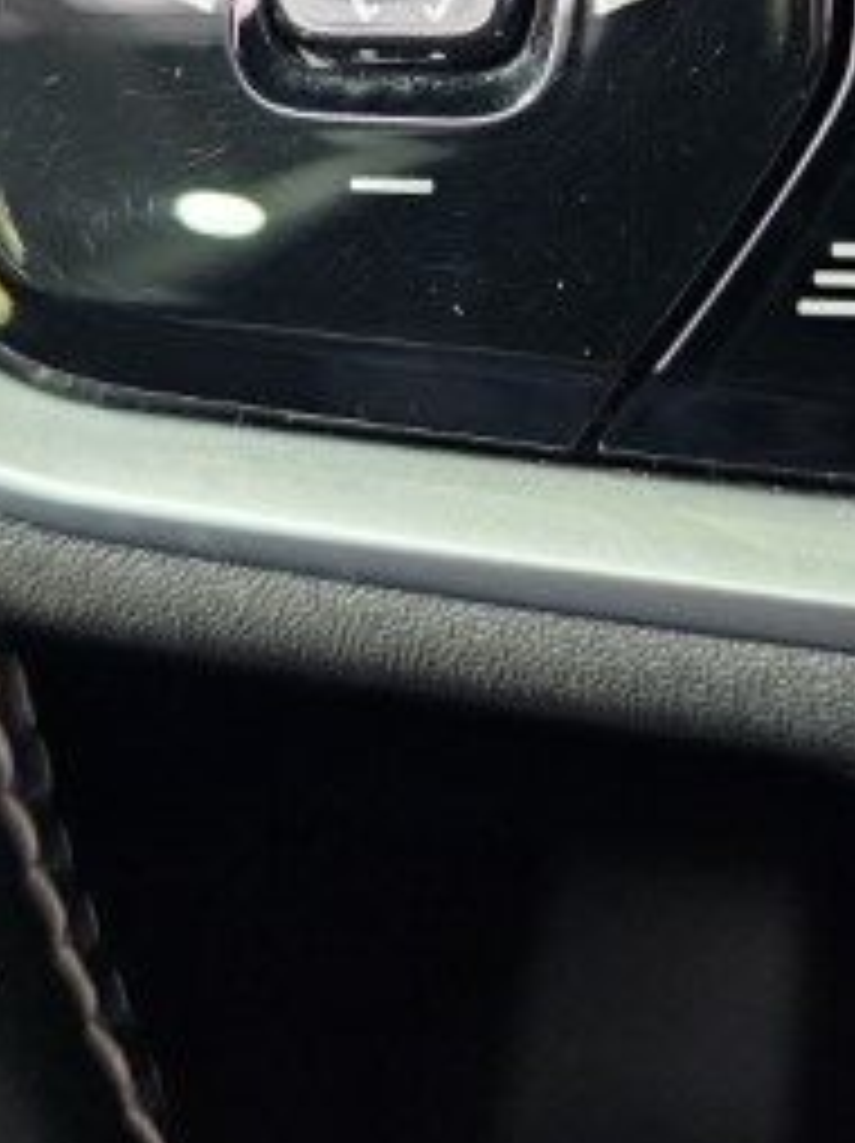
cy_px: -9
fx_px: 1913
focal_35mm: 58
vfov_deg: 30.8
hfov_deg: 25.1
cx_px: 549
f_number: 1.7
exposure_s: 1/100
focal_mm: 6.3
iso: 1000
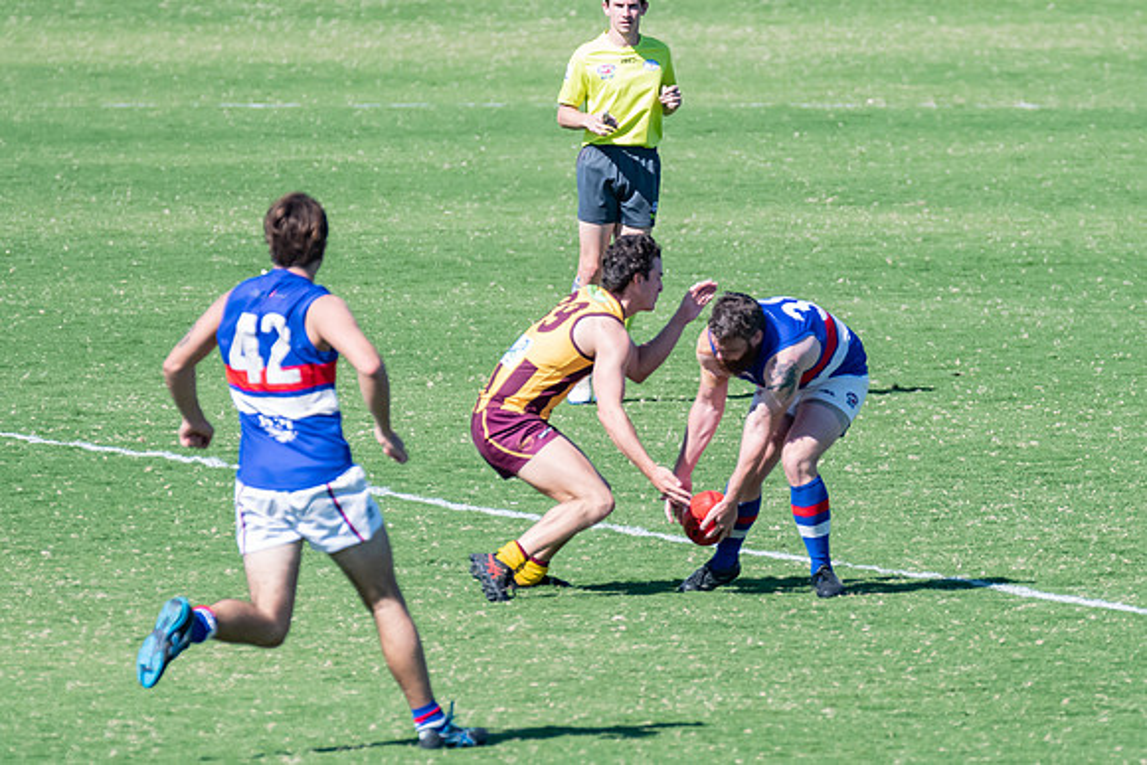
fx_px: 25491
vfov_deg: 1.7
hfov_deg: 2.6
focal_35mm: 800
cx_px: 680
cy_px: 453
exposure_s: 1/2000
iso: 1000
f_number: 8
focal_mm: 450
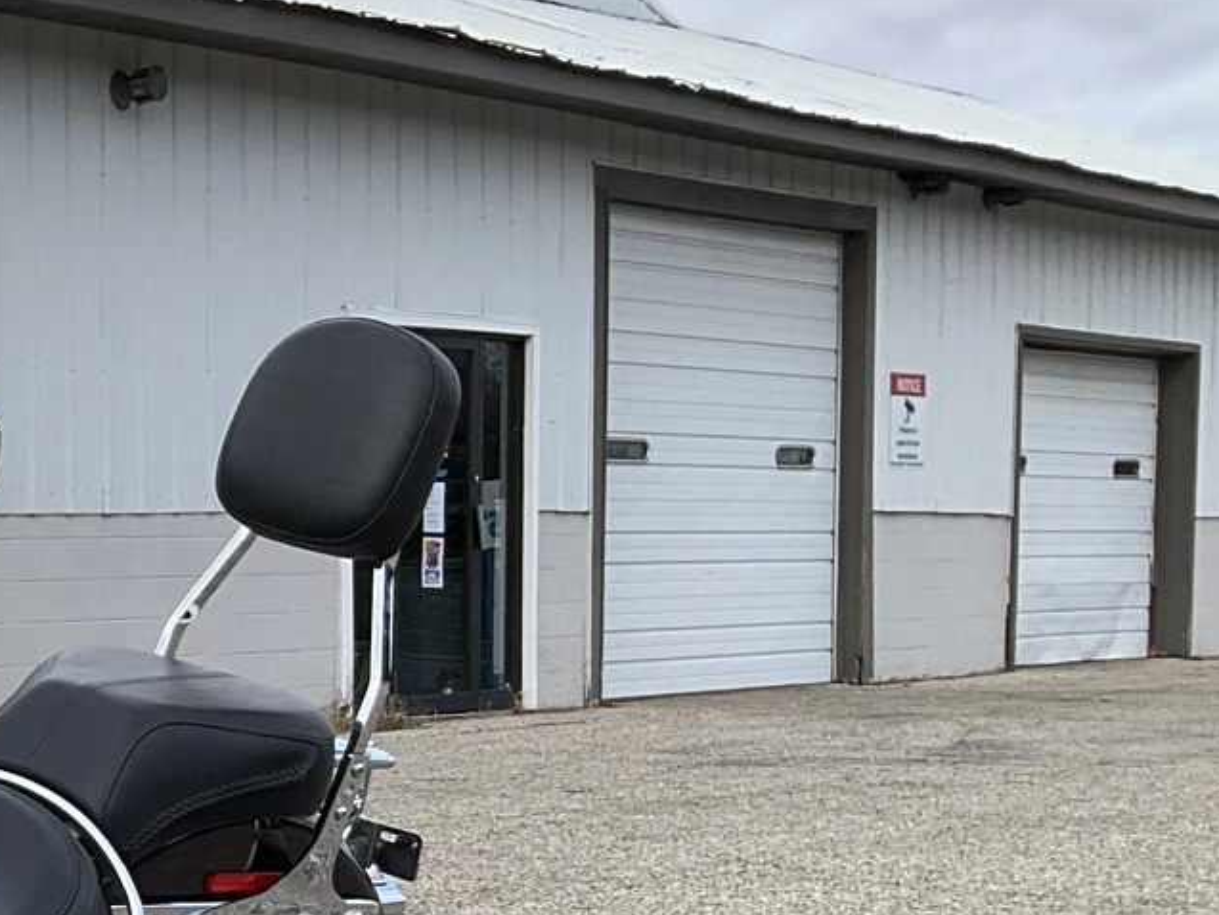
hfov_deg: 18.8
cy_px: 1055
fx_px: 3205
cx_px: -654
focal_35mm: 91
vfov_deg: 15.7
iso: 25
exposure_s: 1/898
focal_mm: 3
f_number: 1.8
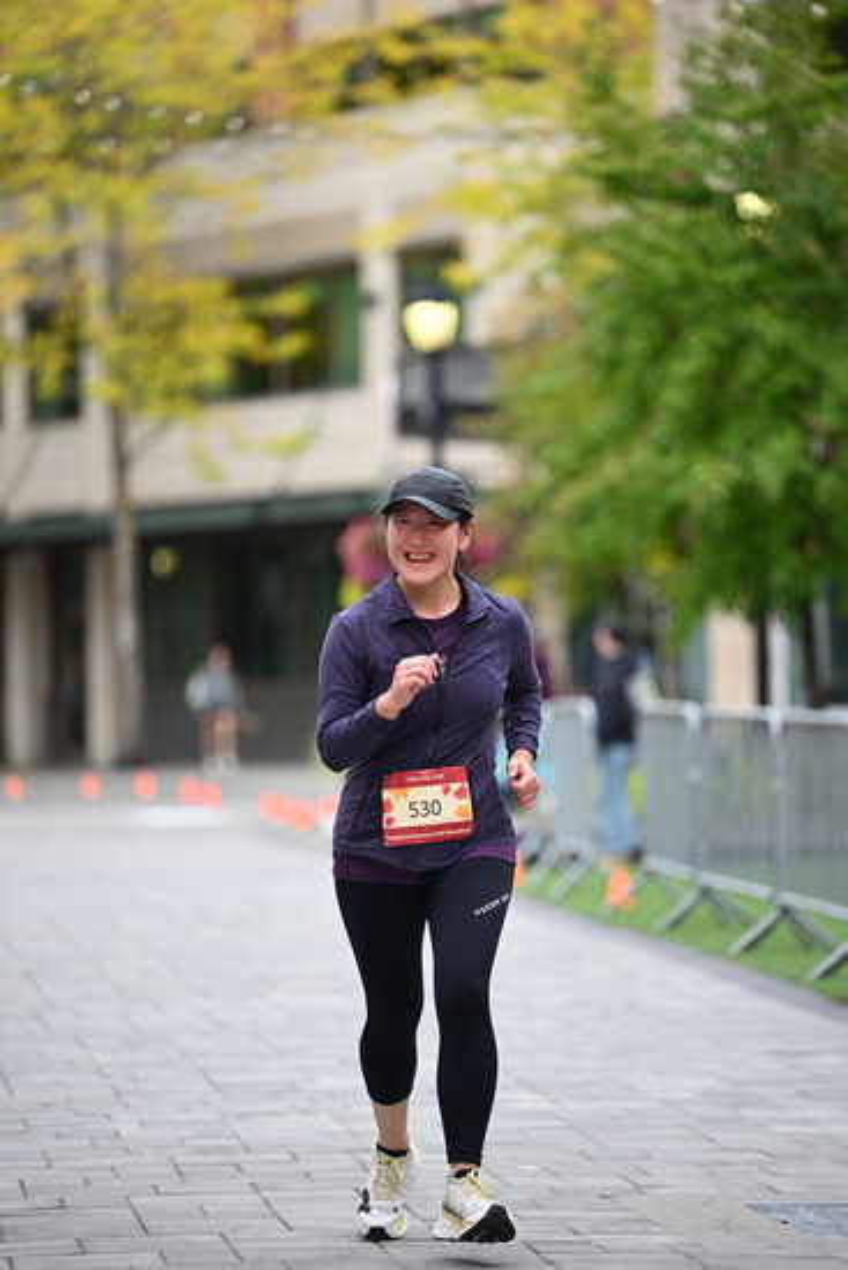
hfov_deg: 8.1
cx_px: 424
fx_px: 6002
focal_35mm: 170
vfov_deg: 12.1
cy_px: 635
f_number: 2.8
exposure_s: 1/1600
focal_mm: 170
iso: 640
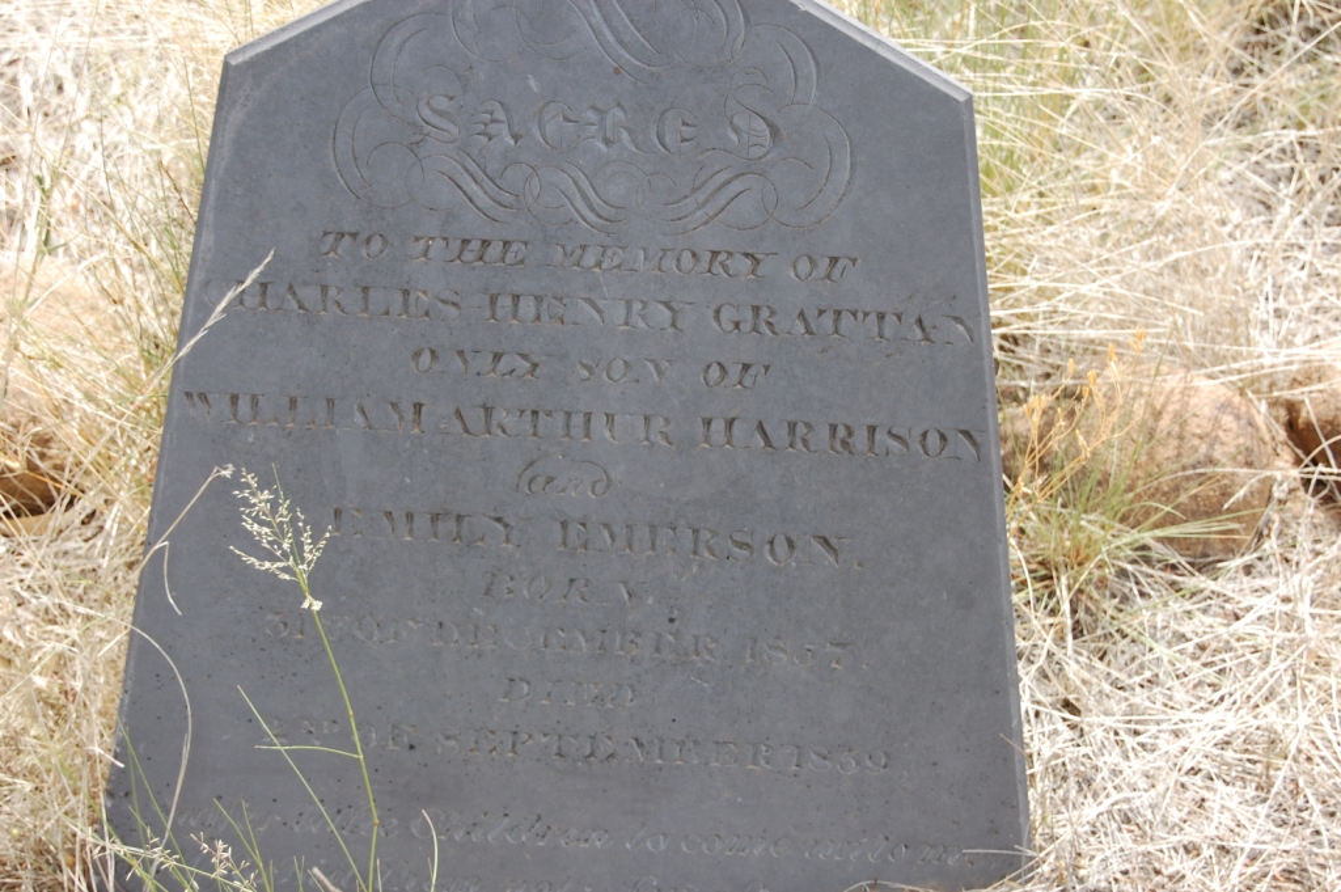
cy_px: 446
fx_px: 2791
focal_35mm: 75
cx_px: 670
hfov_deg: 27.0
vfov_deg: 18.2
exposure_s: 1/160
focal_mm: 50
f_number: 6.3
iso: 200
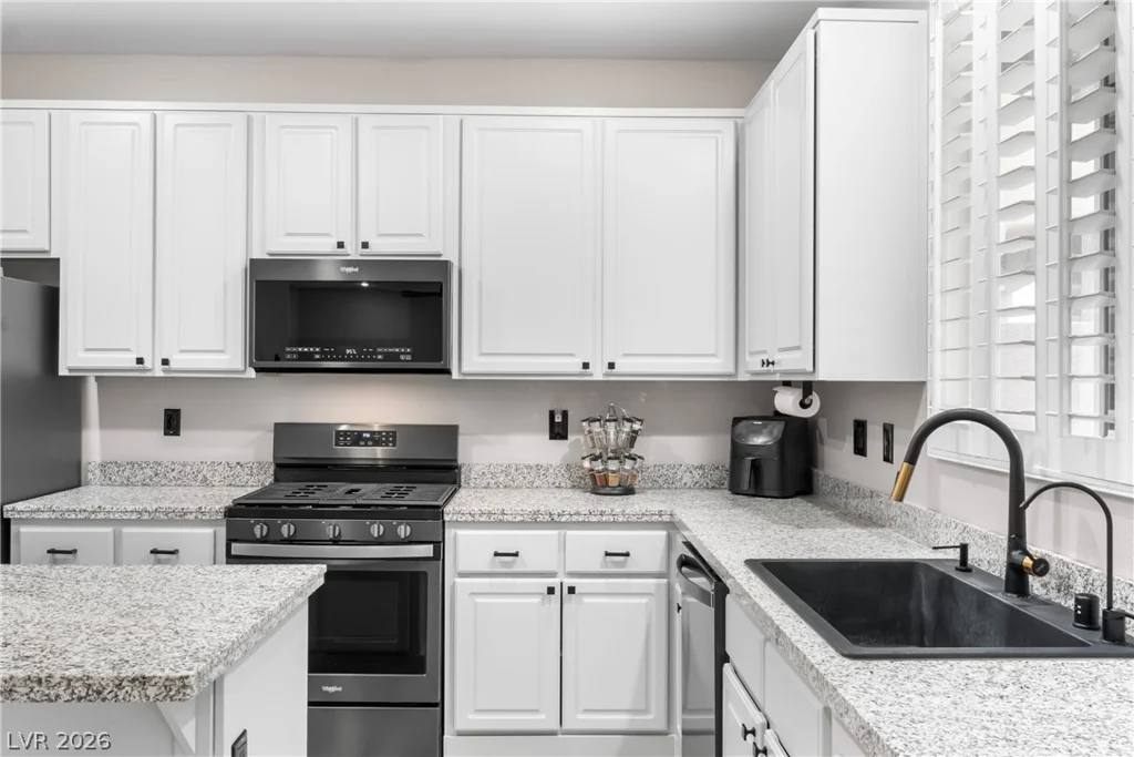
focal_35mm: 30
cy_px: 378
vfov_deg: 43.6
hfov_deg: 61.9
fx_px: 945
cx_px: 567
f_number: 8
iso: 400
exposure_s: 2
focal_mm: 20
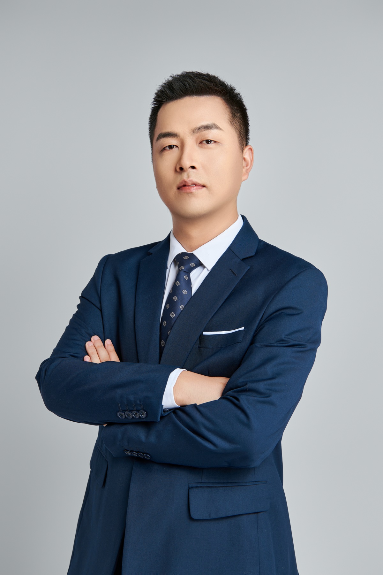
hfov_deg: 26.0
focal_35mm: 52
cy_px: 288
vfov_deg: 38.2
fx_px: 830
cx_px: 192
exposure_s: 1/125
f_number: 8
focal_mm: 52
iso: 100
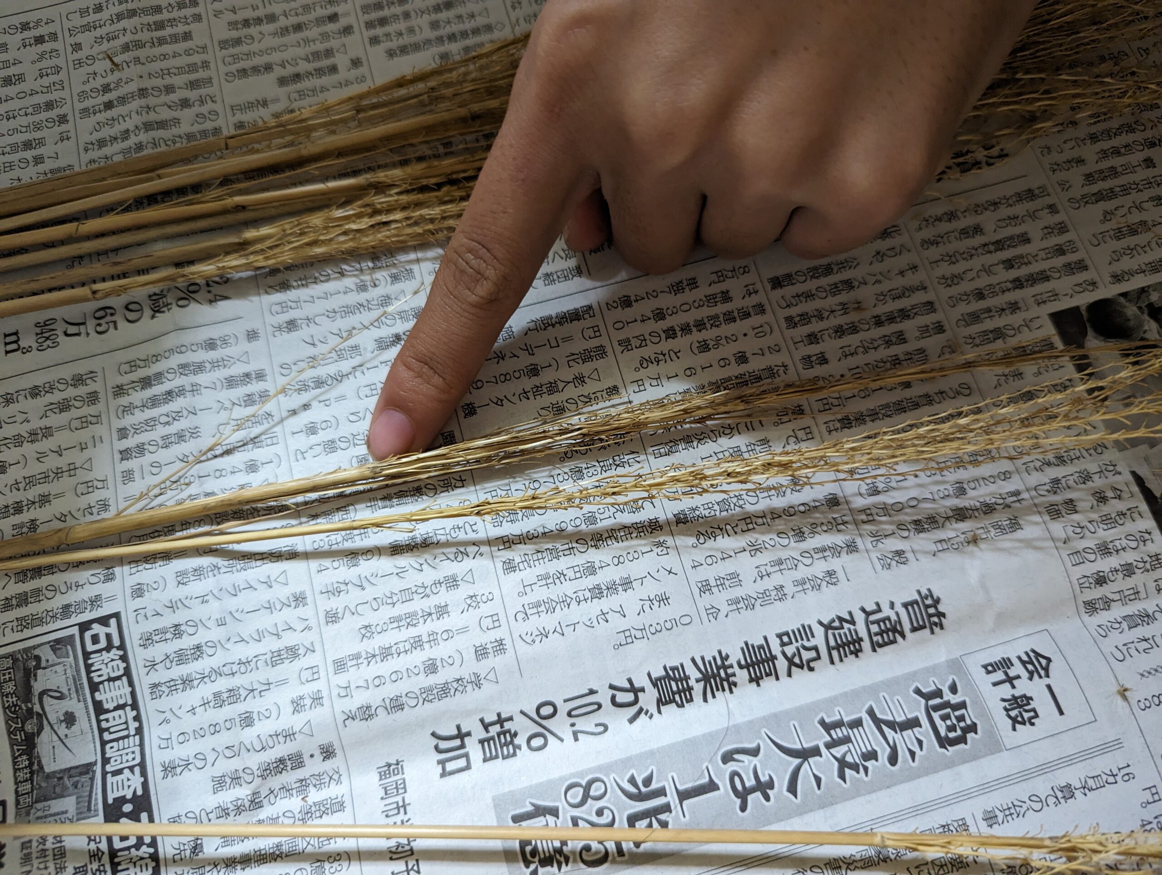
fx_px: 807
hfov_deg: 71.5
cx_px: 581
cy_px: 438
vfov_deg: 56.9
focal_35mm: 24
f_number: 1.85
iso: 864
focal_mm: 6.81
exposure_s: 1/60
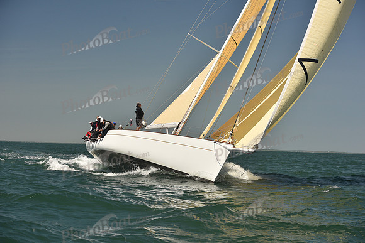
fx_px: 710
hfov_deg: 28.8
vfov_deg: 19.5
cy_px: 122
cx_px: 182
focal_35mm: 70
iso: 250
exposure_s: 1/800
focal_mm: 70
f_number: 5.6
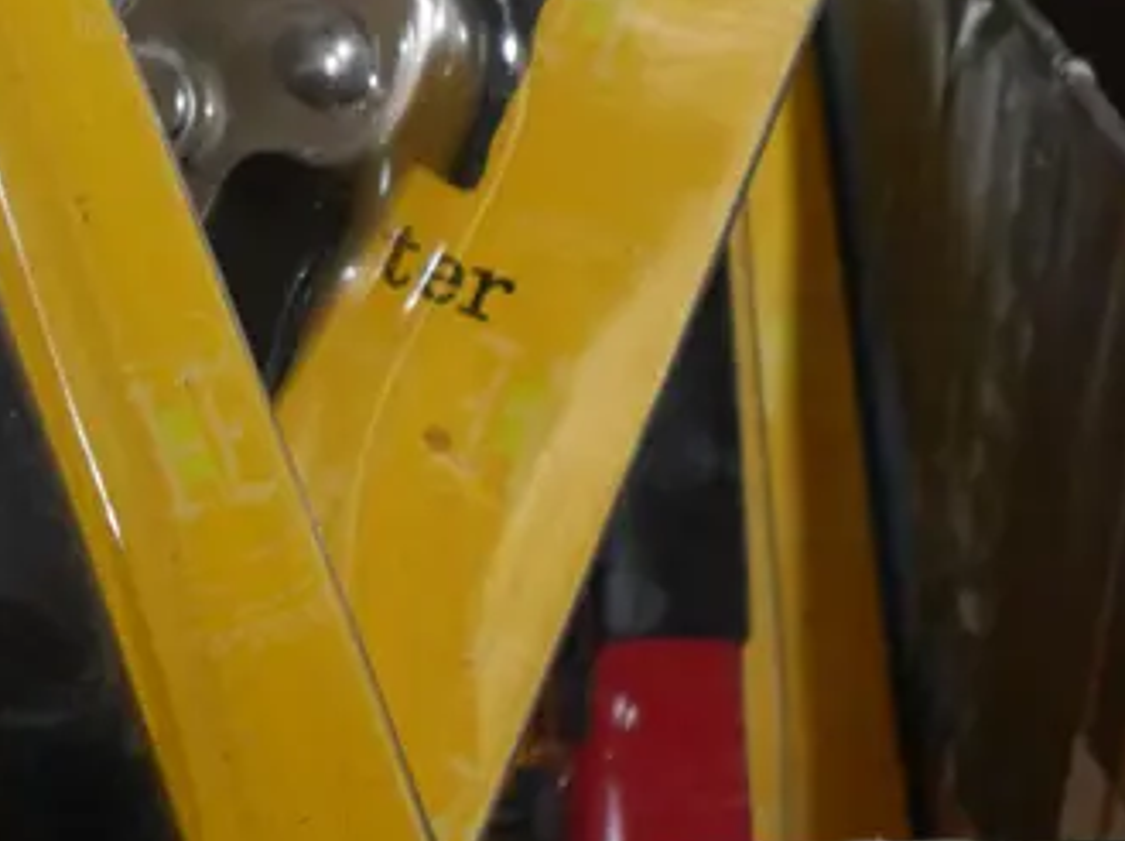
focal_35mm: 237
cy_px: 63
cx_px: -332
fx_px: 7694
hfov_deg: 8.3
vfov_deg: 6.2
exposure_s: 1/100
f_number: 5.5
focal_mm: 38
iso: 1250
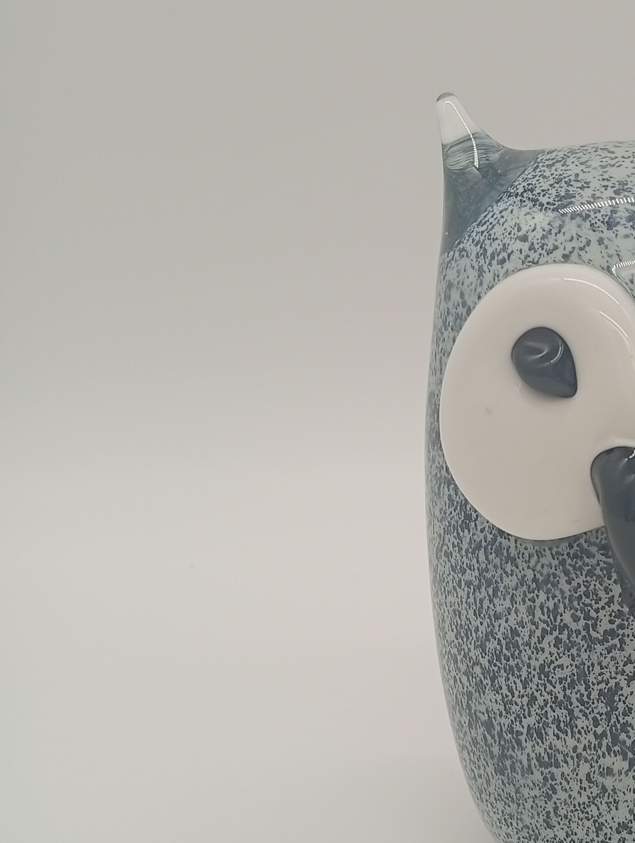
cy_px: 532
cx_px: 631
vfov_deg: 35.3
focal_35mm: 54
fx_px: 1317
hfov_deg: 25.8
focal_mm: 3.98
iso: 50
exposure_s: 1/100
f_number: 1.8
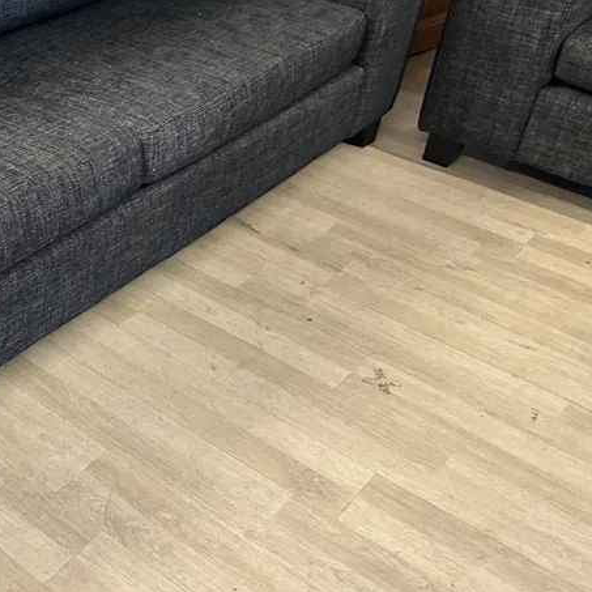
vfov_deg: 35.2
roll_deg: -0.9
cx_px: -14
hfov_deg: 32.3
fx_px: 929
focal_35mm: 48
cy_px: 229
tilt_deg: -32.2
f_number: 1.78
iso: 500
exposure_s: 1/50
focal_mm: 6.86
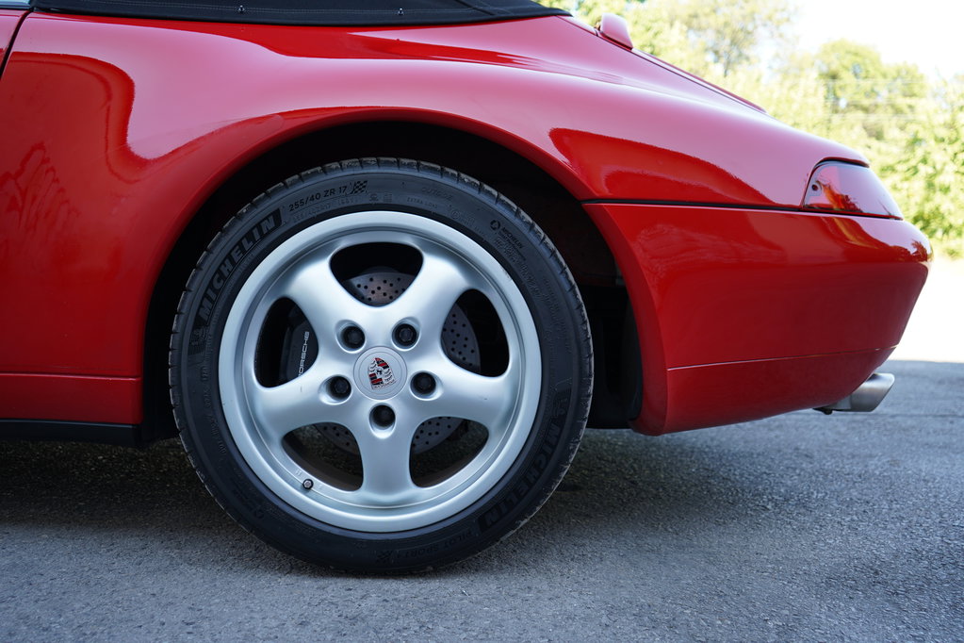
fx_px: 857
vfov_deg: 41.1
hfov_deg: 58.7
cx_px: 482
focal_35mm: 32
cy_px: 322
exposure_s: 1/160
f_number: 4
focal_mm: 32
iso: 200
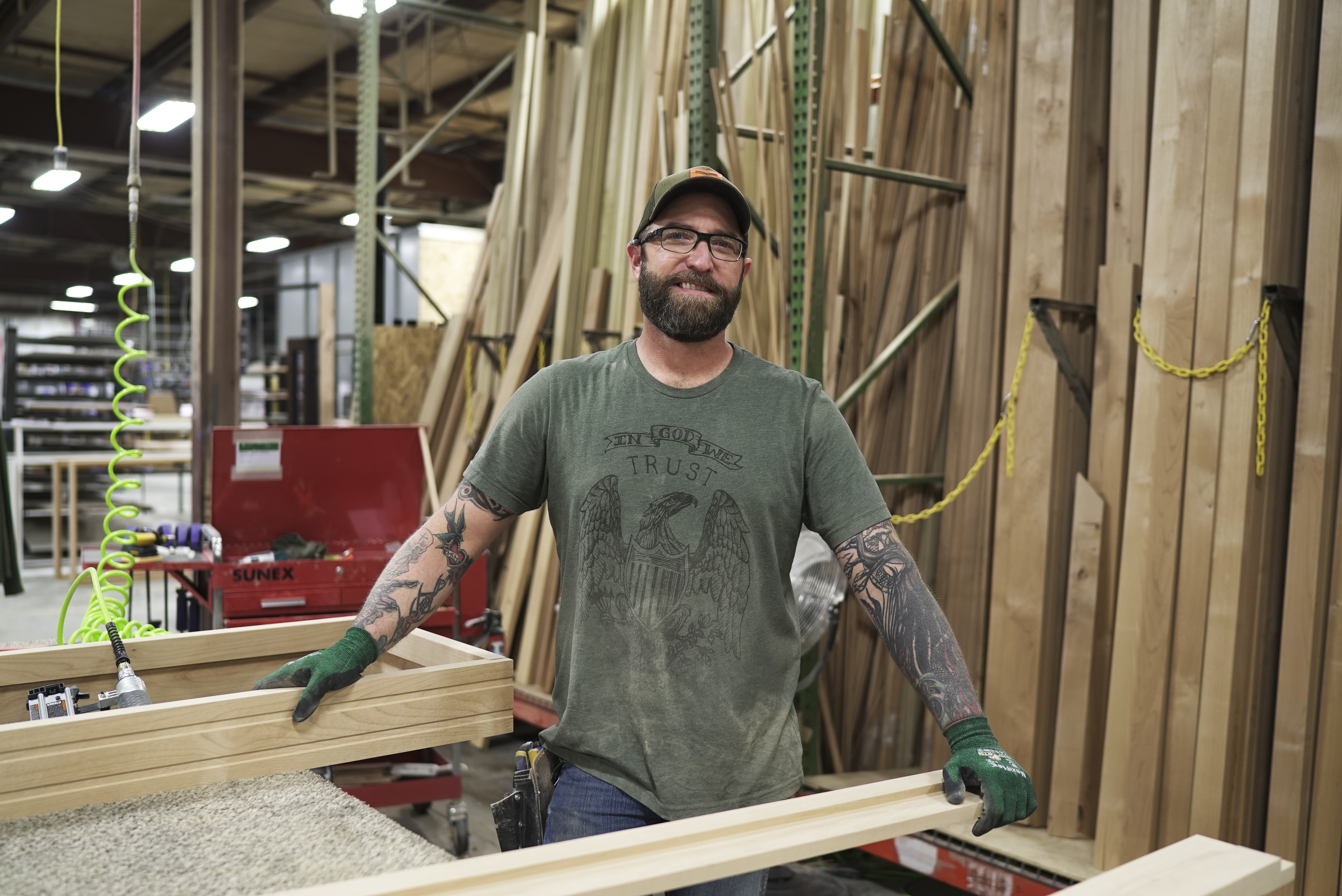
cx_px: 671
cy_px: 448
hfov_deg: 54.4
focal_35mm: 35
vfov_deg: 37.9
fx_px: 1305
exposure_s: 1/60
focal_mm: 35
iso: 400
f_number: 2.2
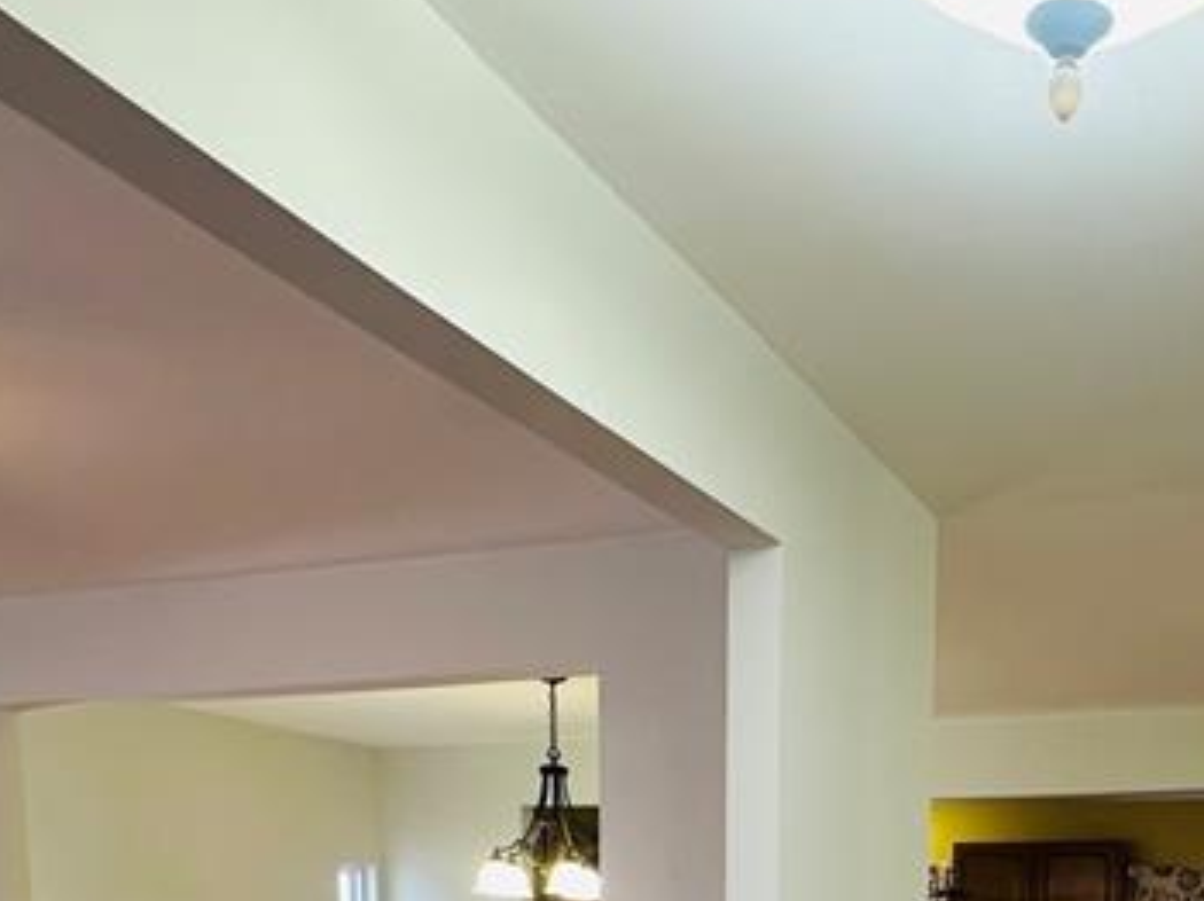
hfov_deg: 44.7
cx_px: 857
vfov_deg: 28.9
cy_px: 1155
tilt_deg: -7.7
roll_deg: -1.3
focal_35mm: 41
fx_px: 1425
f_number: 2.2
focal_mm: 2.22
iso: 200
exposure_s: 1/60
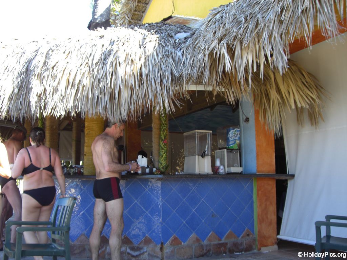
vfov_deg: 37.7
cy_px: 130
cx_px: 174
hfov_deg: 49.0
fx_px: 381
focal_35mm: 38
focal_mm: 6.2
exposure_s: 1/100
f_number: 2.7
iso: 64
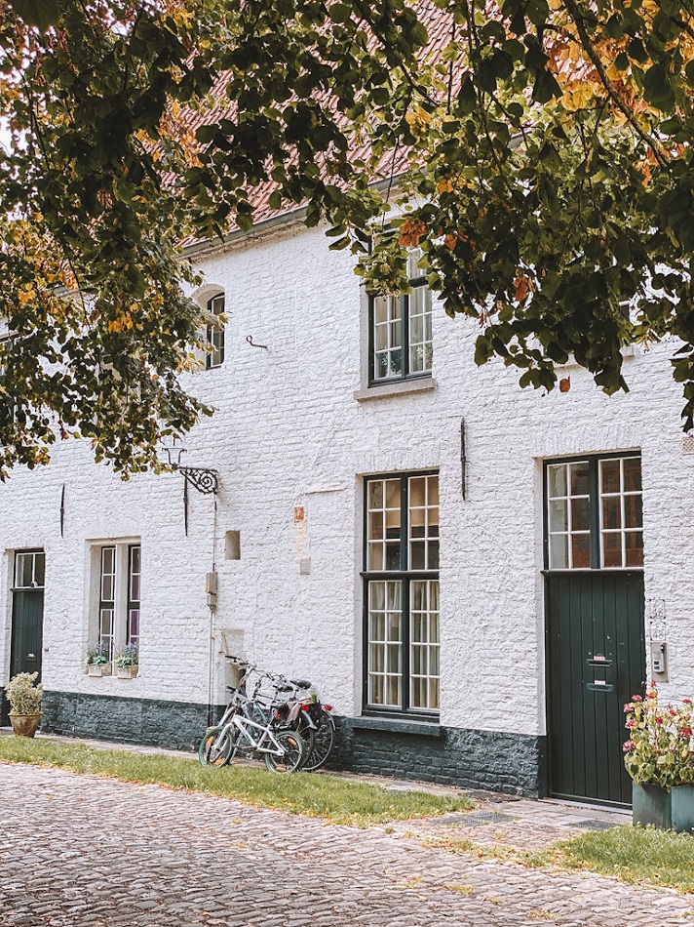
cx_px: 347
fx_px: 1391
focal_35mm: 52
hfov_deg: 28.0
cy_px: 464
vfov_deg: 36.8
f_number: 2
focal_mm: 6
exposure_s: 1/420
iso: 20
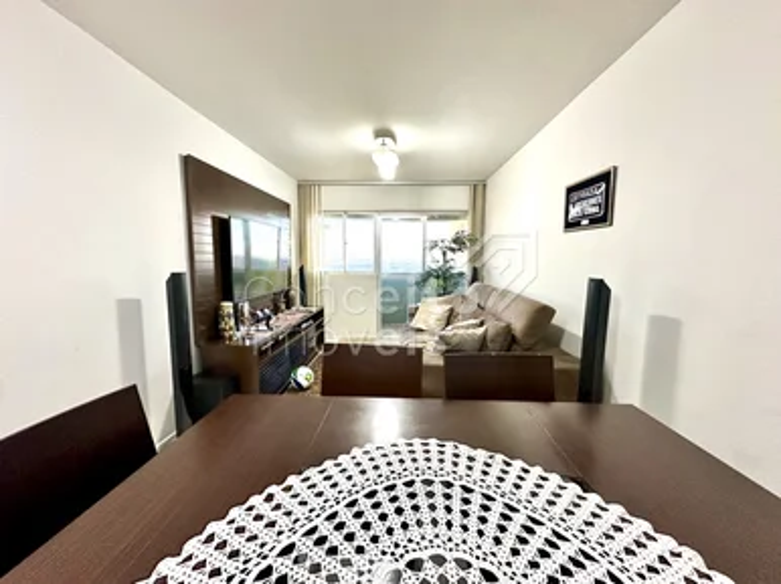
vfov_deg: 85.6
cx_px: 390
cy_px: 292
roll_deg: +0.2
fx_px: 316
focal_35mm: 14
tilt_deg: -5.6
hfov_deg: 102.1
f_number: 2.2
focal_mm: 2.22
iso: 320
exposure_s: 1/60
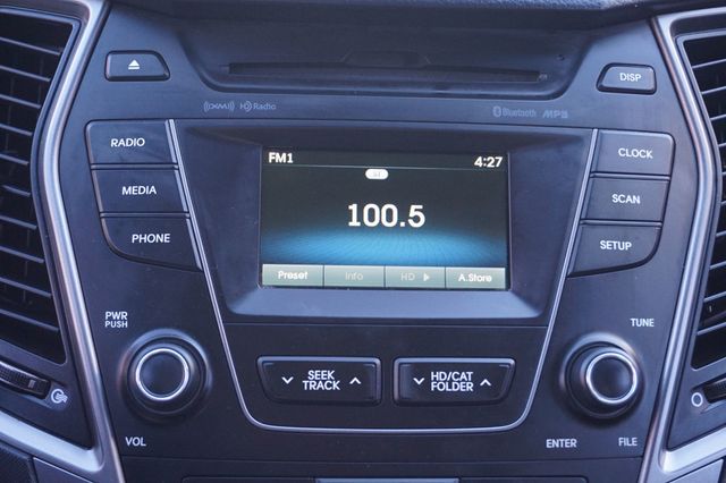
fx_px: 967
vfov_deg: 28.0
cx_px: 363
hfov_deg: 41.1
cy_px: 242
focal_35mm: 48
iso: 1000
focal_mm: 32
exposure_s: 1/60
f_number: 5
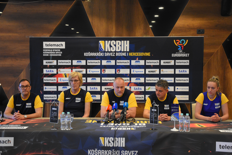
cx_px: 116
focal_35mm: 45
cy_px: 78
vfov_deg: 29.9
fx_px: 290
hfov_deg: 43.6
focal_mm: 30
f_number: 4
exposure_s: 1/200
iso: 2200
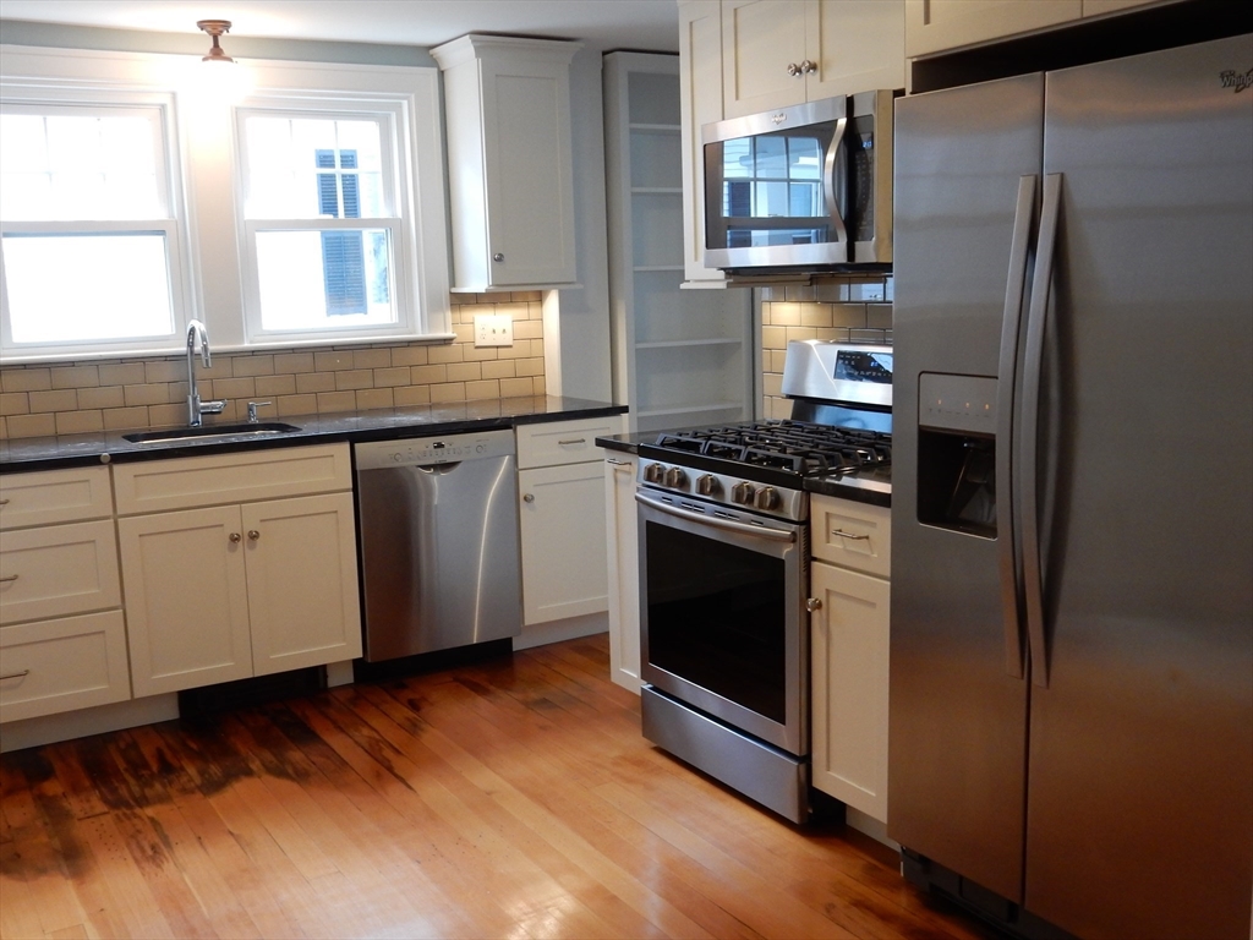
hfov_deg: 51.4
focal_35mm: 36
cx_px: 626
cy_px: 470
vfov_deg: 39.7
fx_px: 1303
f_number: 4
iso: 320
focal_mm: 6.4
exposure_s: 1/30
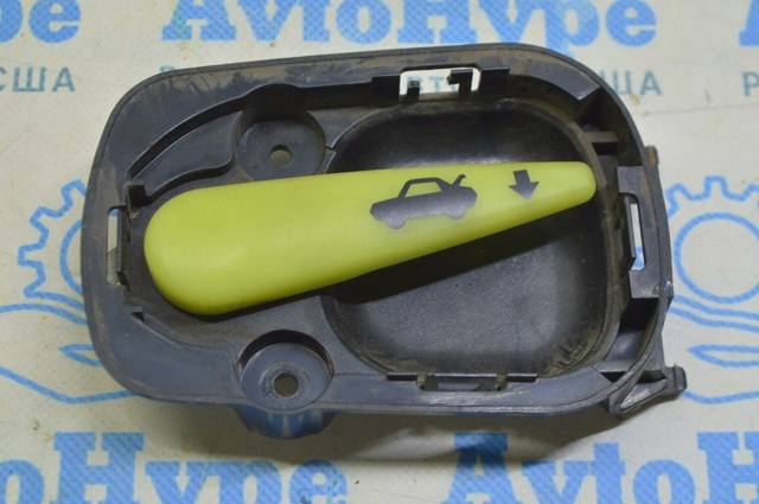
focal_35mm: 78
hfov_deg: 26.0
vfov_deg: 17.4
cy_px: 252
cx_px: 380
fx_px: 1642
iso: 400
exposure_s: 1/20
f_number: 5.6
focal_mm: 52
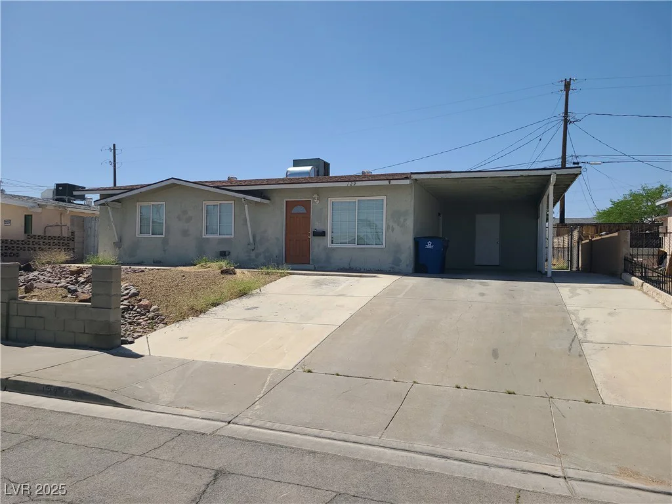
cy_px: 252
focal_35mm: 26
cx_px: 336
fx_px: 505
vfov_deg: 53.1
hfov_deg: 67.3
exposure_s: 1/3282
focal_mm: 5.4
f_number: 1.8
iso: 40
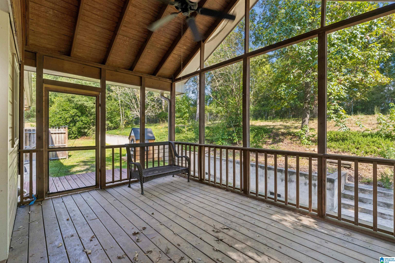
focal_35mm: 16
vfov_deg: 73.7
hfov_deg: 96.7
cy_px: 132
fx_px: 176
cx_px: 198
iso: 640
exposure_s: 1/40
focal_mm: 16
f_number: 13
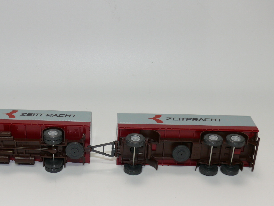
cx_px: 106
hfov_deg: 32.1
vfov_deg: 24.3
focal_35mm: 60
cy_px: 133
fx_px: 475
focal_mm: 8.7
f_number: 4
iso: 100
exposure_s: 1/30
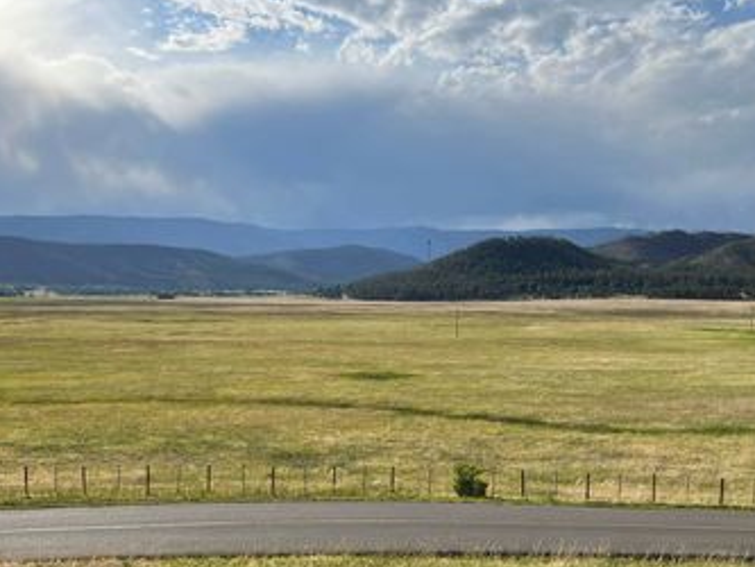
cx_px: 399
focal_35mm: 39
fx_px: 851
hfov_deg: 47.8
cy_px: 328
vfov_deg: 36.8
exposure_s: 1/6579
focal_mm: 5.7
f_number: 1.5
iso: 50
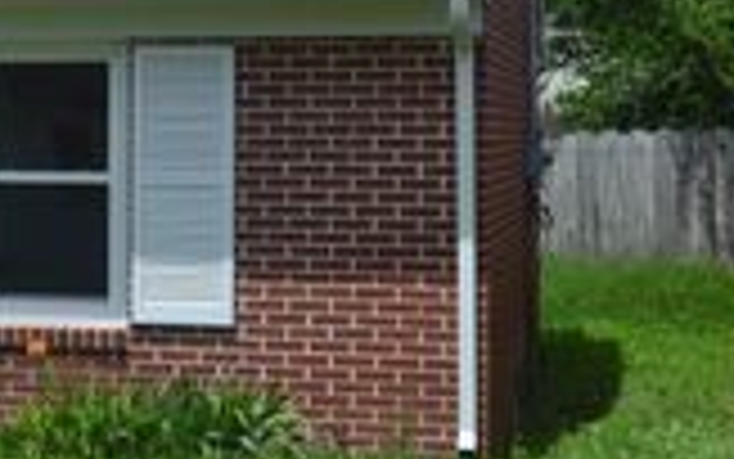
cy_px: 65
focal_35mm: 122
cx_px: -333
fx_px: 2441
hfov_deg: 15.8
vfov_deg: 10.7
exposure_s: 1/250
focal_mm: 26
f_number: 8
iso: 100
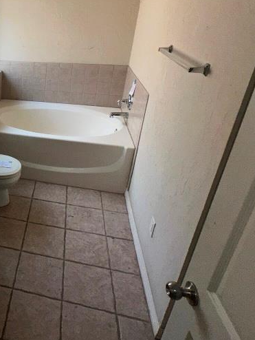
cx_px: -14
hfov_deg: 40.5
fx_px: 285
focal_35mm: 29
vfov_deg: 60.6
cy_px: 123
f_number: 2.2
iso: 32
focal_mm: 2.22
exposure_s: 1/274
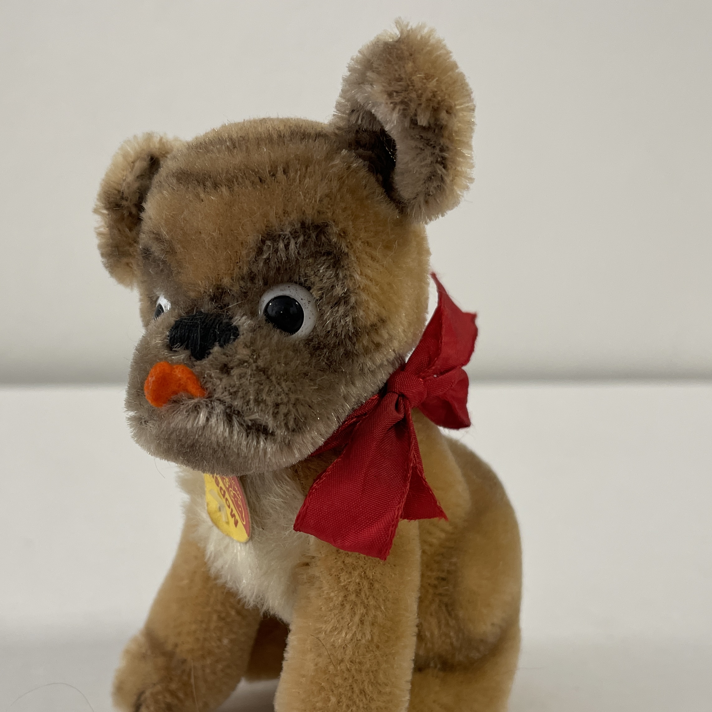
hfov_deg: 42.6
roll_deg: -2.9
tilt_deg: -13.5
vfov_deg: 42.5
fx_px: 908
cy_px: 443
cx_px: 279
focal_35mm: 39
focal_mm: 5.1
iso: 125
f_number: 1.6
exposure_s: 1/100
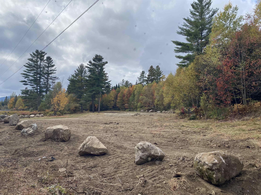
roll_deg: -1.1
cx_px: 130
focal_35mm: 26
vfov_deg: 53.1
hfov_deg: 67.3
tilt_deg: +4.3
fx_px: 196
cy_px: 98
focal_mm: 4.25
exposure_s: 1/2967
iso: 32
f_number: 1.8
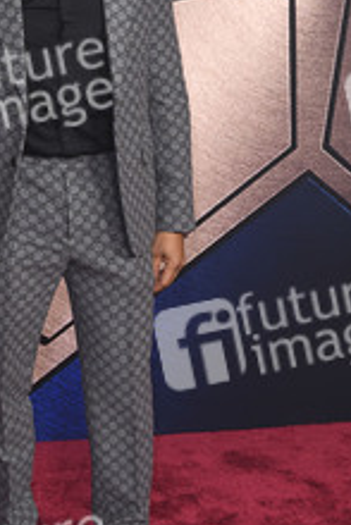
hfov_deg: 19.5
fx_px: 1007
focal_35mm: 69
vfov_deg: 29.2
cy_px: 215
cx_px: 61
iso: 1600
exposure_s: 1/250
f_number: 5.6
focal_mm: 38
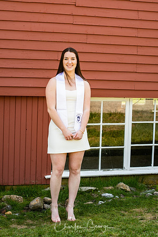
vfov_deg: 19.5
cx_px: 79
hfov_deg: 13.0
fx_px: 691
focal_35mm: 105
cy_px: 118
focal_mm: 70
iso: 100
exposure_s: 1/250
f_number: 2.8
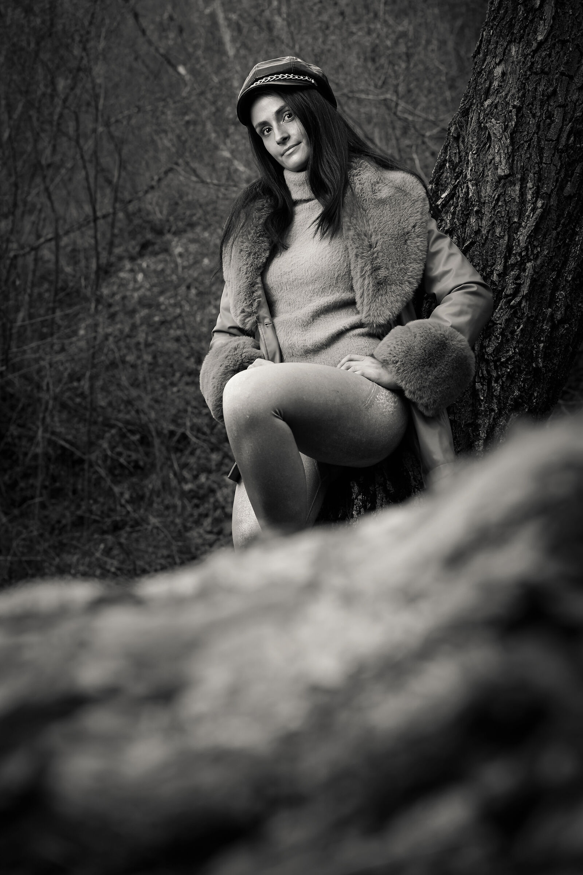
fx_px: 1214
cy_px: 438
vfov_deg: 39.6
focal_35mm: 50
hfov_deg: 27.0
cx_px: 292
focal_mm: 50
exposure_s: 1/200
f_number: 3.5
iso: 100
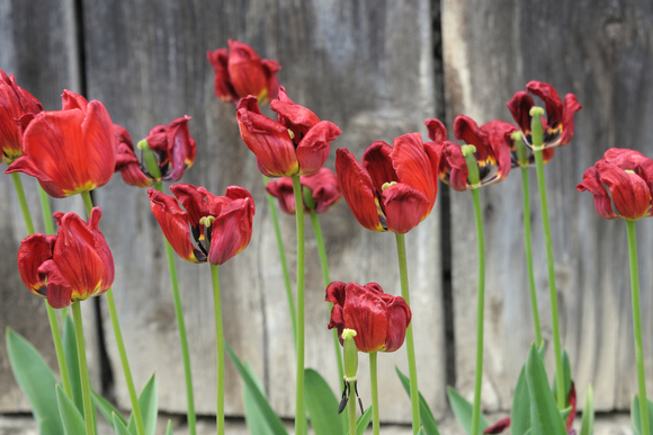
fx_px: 2549
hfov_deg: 14.6
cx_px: 399
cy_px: 176
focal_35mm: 141
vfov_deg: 9.7
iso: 250
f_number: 6.3
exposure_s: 1/80
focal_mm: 75
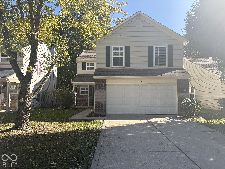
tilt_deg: +4.0
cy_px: 84
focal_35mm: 26
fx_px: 169
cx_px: 112
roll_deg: +0.1
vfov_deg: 53.1
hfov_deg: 67.3
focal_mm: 5.96
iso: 50
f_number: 1.6
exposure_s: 1/1517
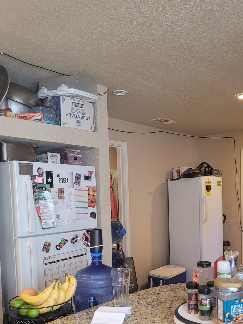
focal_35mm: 37
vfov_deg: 49.2
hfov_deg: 38.3
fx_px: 346
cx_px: 160
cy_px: 217
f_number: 1.8
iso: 200
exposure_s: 1/40
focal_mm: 5.4
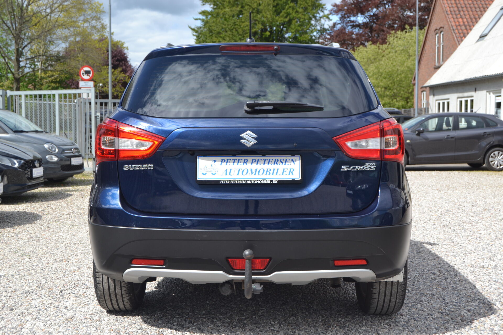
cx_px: 252
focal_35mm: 48
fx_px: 671
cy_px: 168
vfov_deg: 28.1
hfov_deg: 41.1
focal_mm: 32
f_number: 8
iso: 100
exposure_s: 1/250
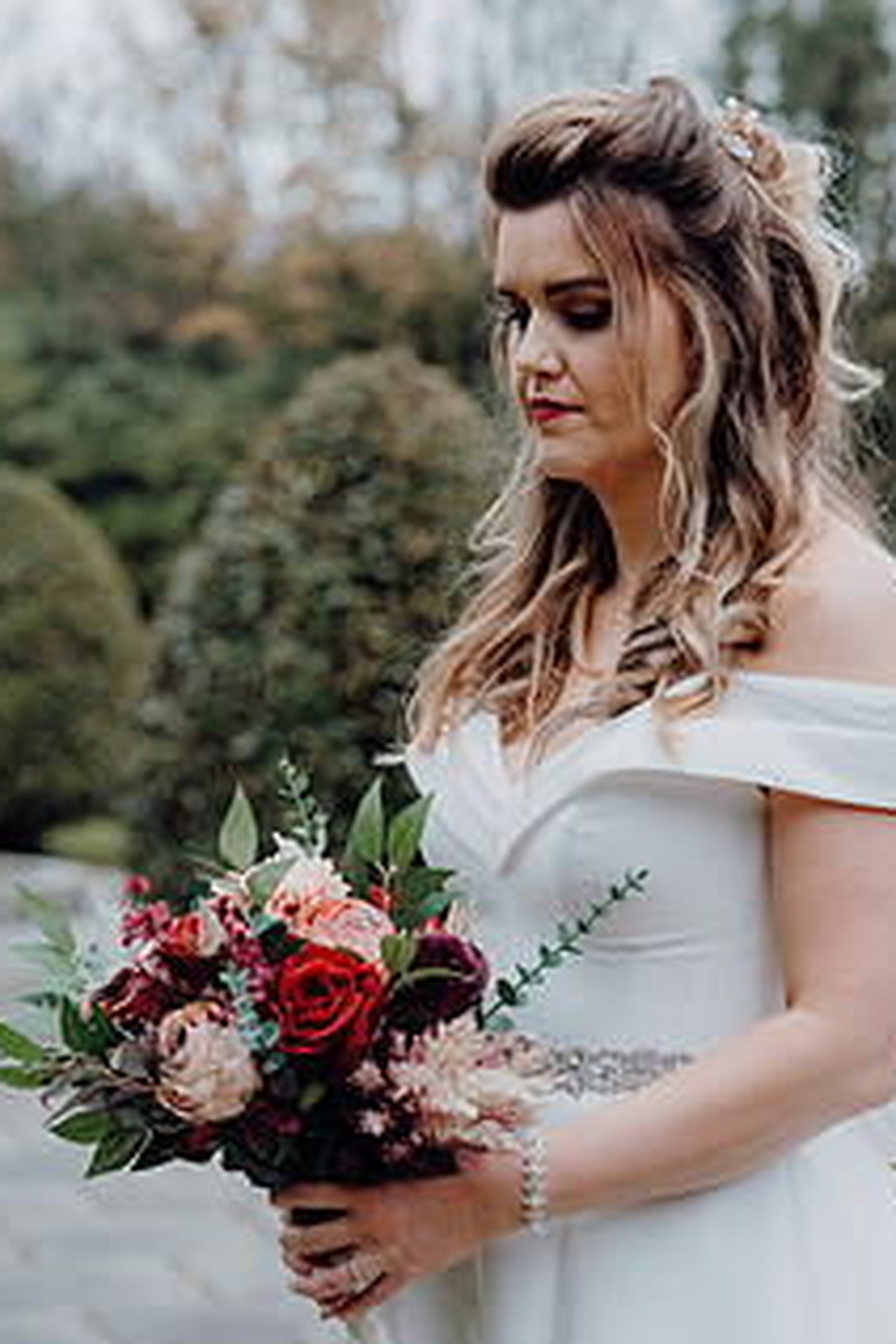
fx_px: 3696
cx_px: 609
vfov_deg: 20.6
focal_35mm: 99
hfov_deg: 13.8
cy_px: 769
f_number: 3.5
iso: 5000
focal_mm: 70
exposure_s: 1/200
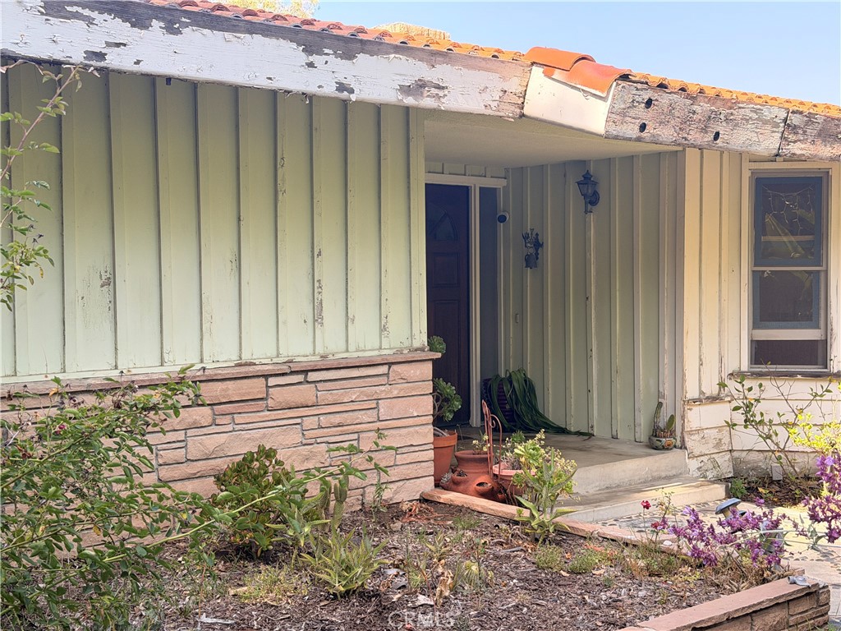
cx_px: 420
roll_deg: +0.8
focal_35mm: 48
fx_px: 1166
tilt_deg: -2.4
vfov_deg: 30.3
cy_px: 316
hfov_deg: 39.7
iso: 100
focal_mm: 6.76
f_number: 1.78
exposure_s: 1/681
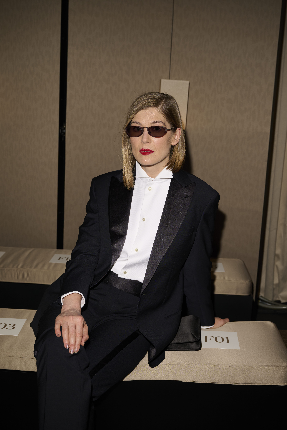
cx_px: 144
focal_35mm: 47
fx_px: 562
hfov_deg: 28.6
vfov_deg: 41.9
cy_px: 215
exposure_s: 1/160
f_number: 5.6
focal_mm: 47
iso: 200
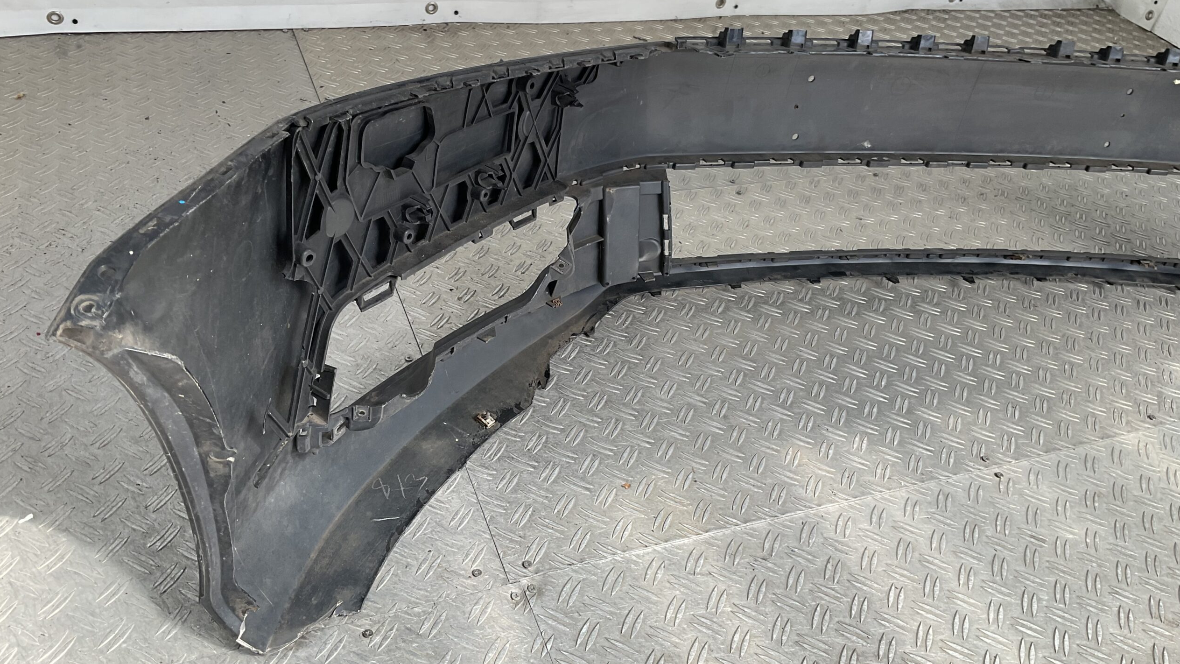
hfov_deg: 61.0
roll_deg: -13.0
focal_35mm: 32
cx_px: 585
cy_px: 296
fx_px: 1001
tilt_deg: -37.1
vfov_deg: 36.6
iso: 16
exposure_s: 1/318
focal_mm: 3
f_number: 1.8
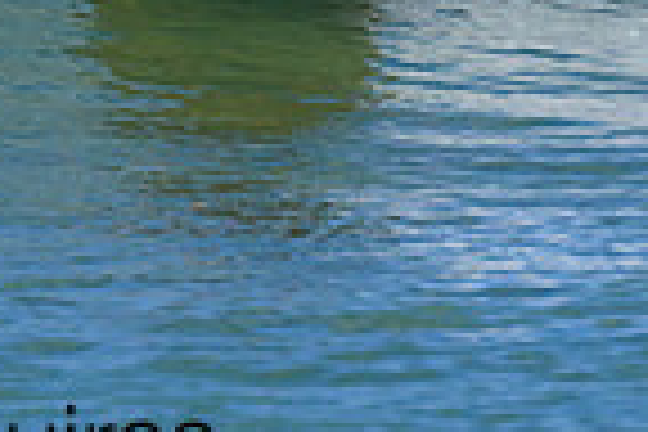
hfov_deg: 0.7
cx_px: -71
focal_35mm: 3105
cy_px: -433
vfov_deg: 0.4
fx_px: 55886
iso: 500
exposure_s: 1/2000
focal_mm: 560
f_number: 8
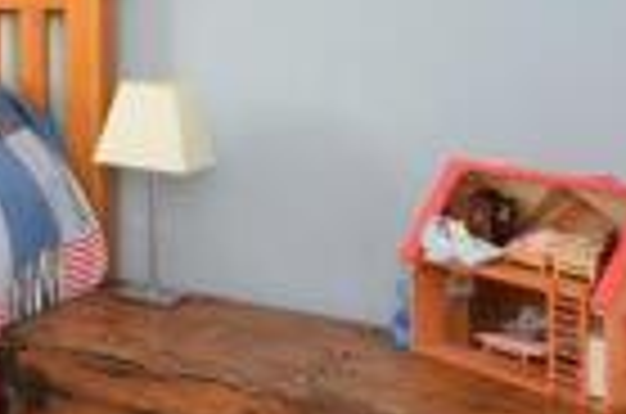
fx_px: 1232
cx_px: -432
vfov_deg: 18.4
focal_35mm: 71
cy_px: -40
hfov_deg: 21.3
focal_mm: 10
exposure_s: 1/30
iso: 200
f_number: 8
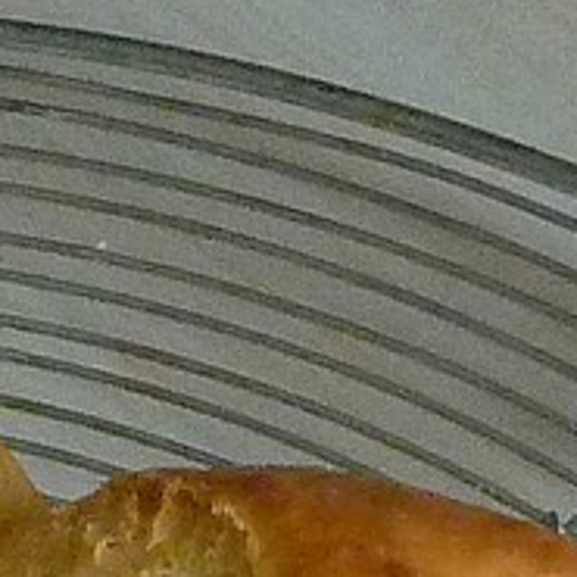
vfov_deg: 3.9
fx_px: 8486
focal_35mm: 450
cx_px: -337
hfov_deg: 3.9
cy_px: 1079
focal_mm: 8.6
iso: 320
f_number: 3.3
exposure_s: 1/40
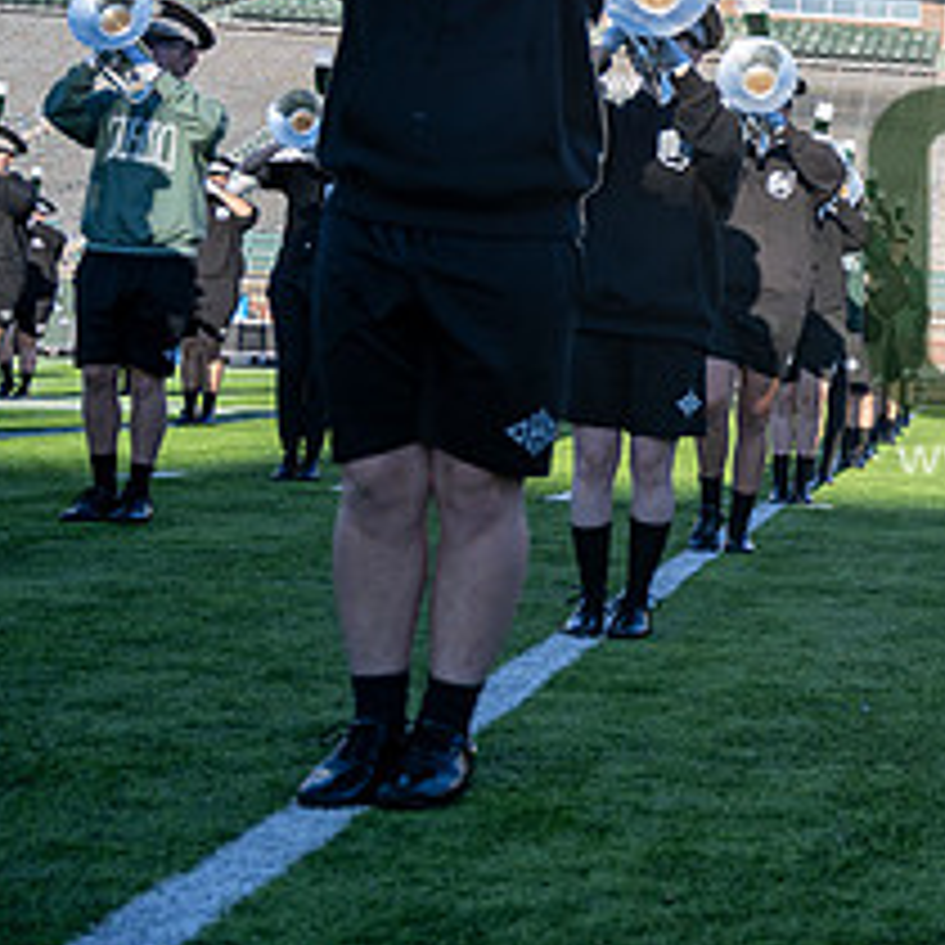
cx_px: 1206
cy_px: 299
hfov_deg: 21.3
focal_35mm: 74
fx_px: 2286
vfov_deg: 23.2
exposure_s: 1/400
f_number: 4
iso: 80
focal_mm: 31.5
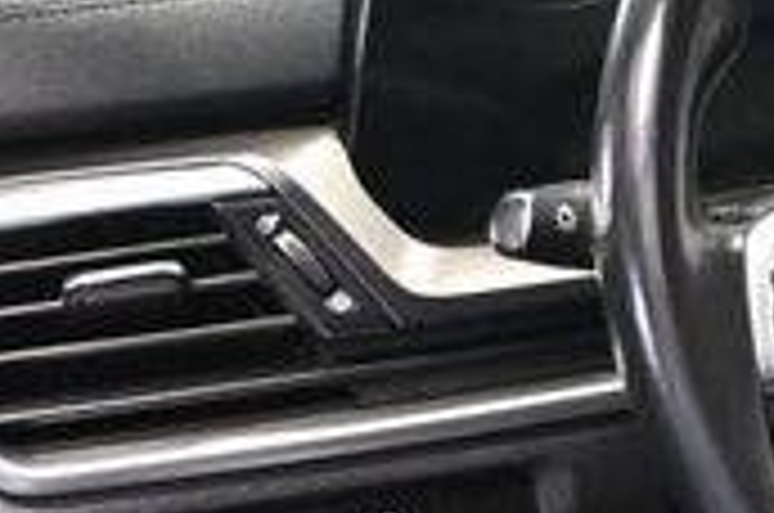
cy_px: 513
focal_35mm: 109
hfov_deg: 16.4
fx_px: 2338
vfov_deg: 12.4
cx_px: 1292
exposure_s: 1/60
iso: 9000
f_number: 3.8
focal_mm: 19.5
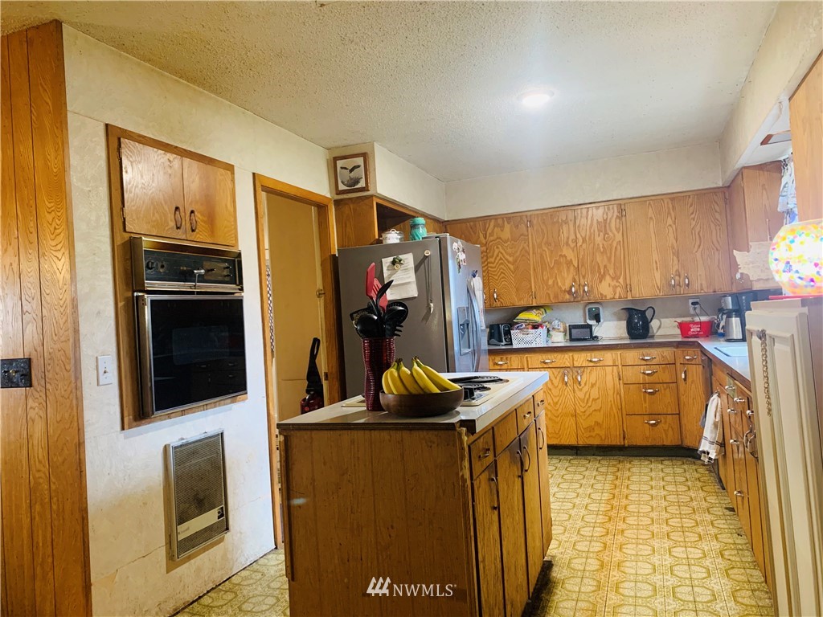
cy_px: 308
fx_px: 618
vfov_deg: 53.1
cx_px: 412
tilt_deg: +1.2
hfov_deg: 67.3
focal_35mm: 26
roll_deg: +3.1
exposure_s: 1/40
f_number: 1.8
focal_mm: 4.25
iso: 400
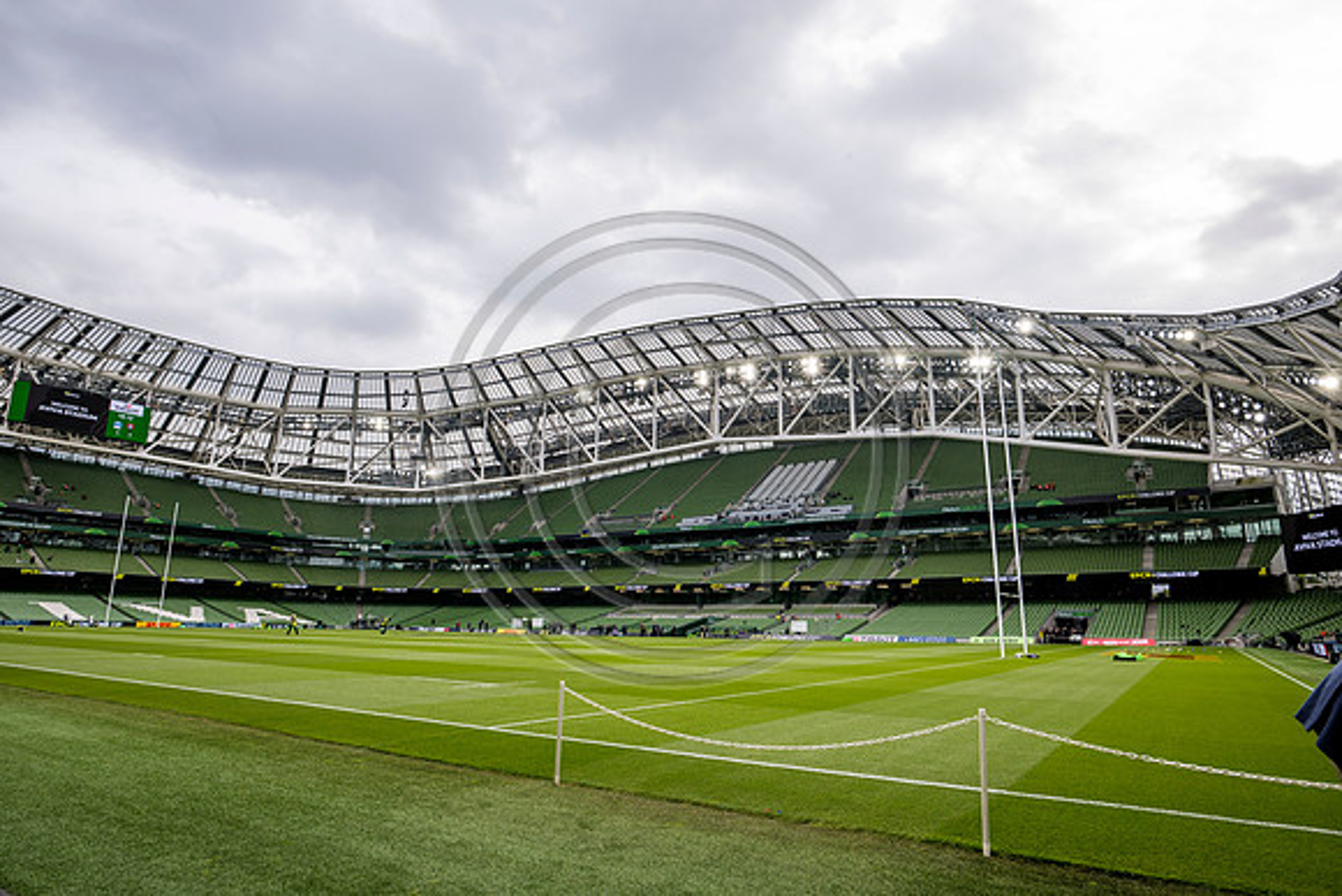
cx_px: 671
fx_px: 746
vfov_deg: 62.0
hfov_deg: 84.0
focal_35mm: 20
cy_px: 448
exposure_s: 1/250
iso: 200
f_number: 7.1
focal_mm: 20
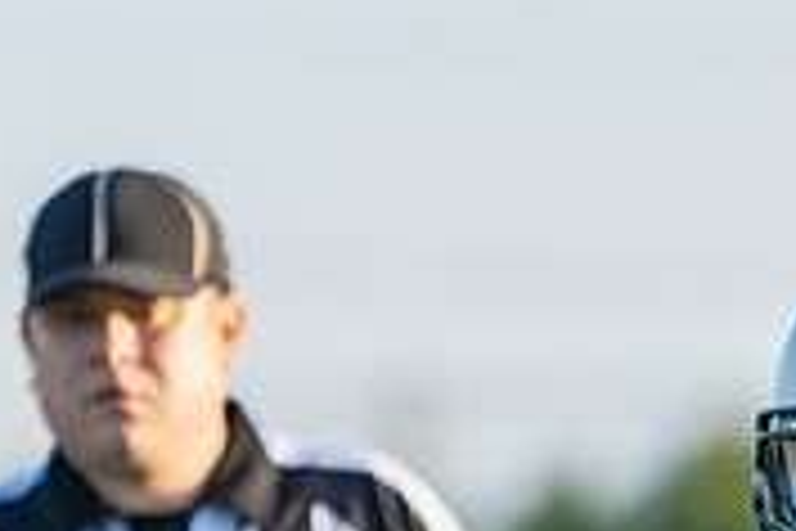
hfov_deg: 1.6
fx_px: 28963
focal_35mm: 1310
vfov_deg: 1.0
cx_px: 850
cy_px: 853
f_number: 5.6
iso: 1000
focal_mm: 400
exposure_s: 1/1250
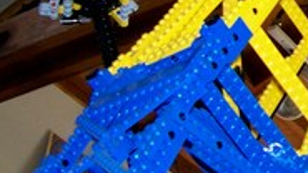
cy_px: -55
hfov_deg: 15.4
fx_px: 1045
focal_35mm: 128
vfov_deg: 9.3
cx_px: 474
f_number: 2.7
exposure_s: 1/112
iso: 140
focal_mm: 5.6
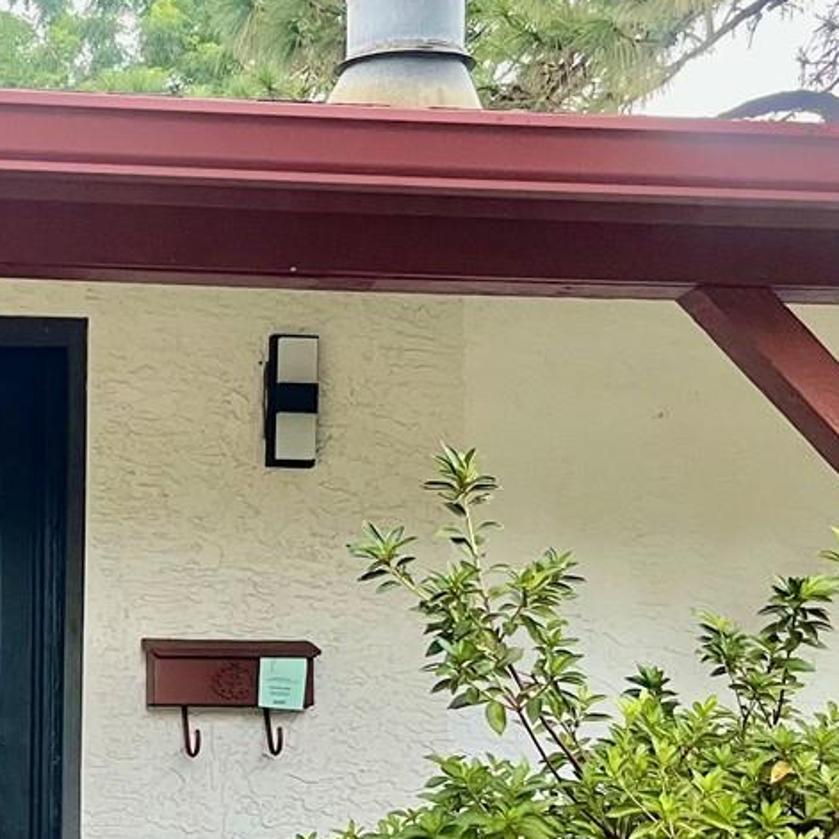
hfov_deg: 20.3
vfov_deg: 21.6
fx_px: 2139
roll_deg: -0.2
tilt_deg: -0.7
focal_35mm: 78
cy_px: 789
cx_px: -251
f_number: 1.6
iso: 125
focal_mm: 5.1
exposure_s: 1/65
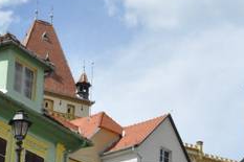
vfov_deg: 10.2
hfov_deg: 14.9
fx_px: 911
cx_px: 263
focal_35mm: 135
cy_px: 117
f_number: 11
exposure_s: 1/4000
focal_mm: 29
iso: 3200
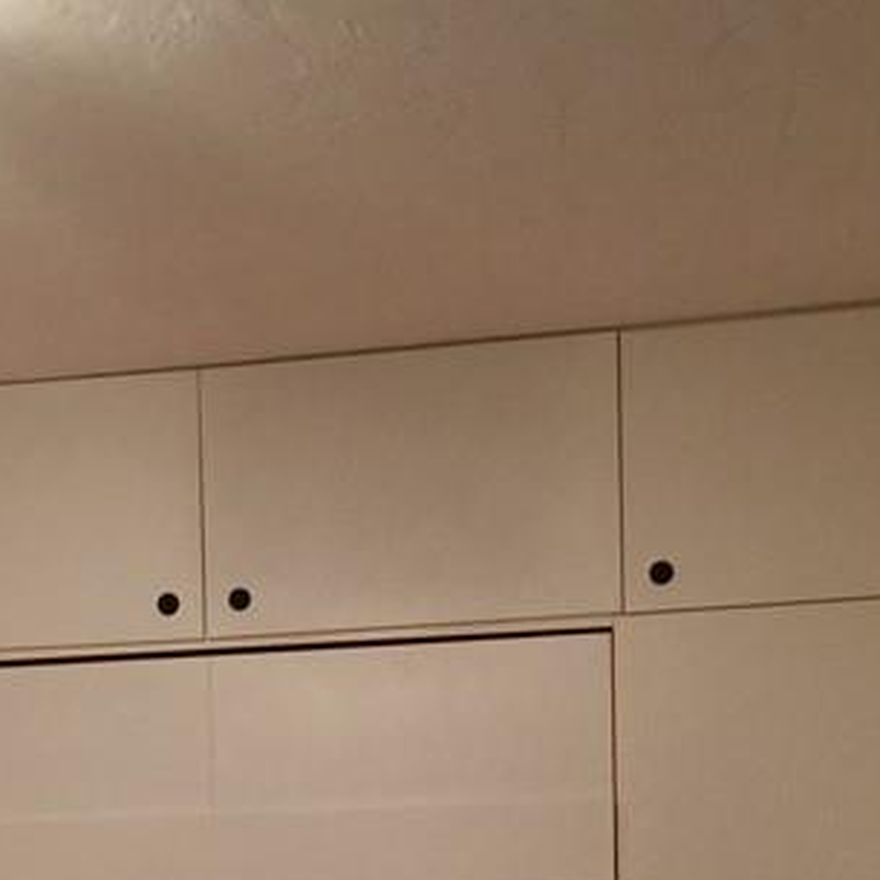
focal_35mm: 86
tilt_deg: -2.0
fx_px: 2473
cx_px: 173
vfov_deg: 19.0
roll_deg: +1.1
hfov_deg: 20.0
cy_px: 1059
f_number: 2.2
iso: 125
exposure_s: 1/8
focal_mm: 4.15
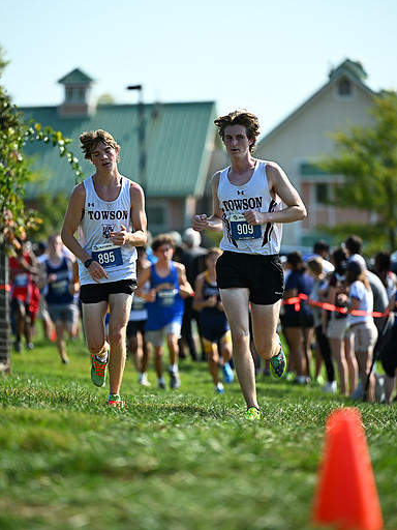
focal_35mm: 218
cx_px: 199
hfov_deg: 6.8
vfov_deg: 9.1
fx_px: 3334
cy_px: 282
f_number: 2.8
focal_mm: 200
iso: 280
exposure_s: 1/2500
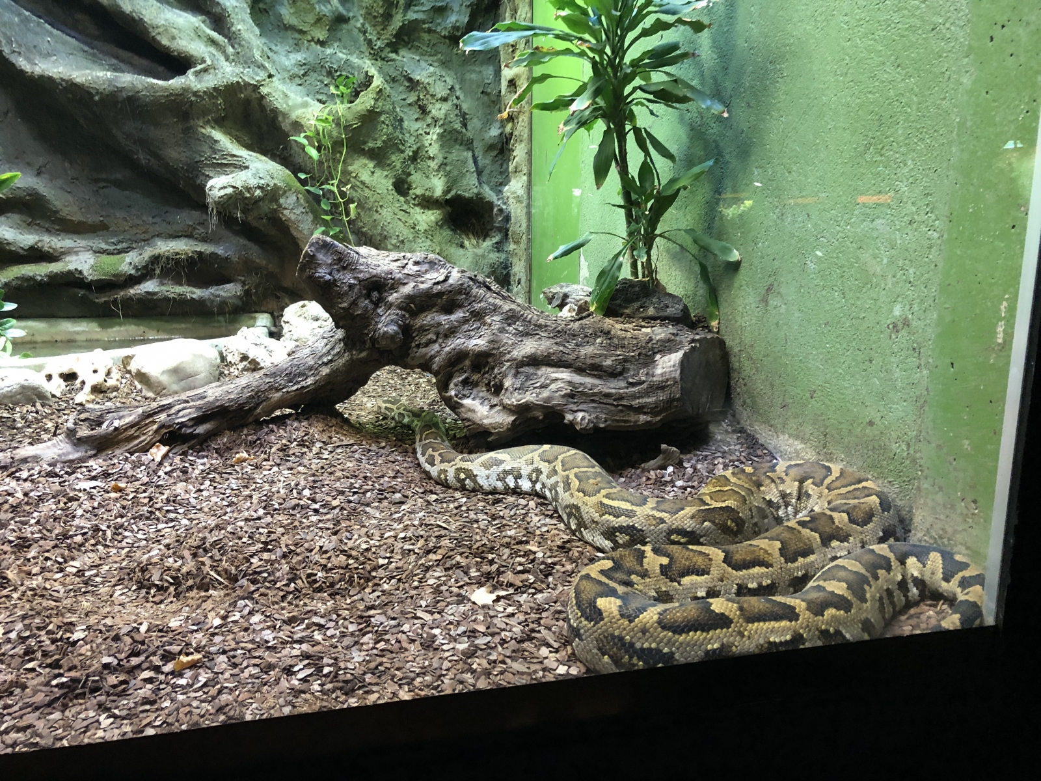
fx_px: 842
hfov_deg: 63.4
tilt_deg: -12.4
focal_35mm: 28
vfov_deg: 49.7
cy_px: 390
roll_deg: -0.4
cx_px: 520
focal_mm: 3.99
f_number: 1.8
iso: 100
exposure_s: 1/11
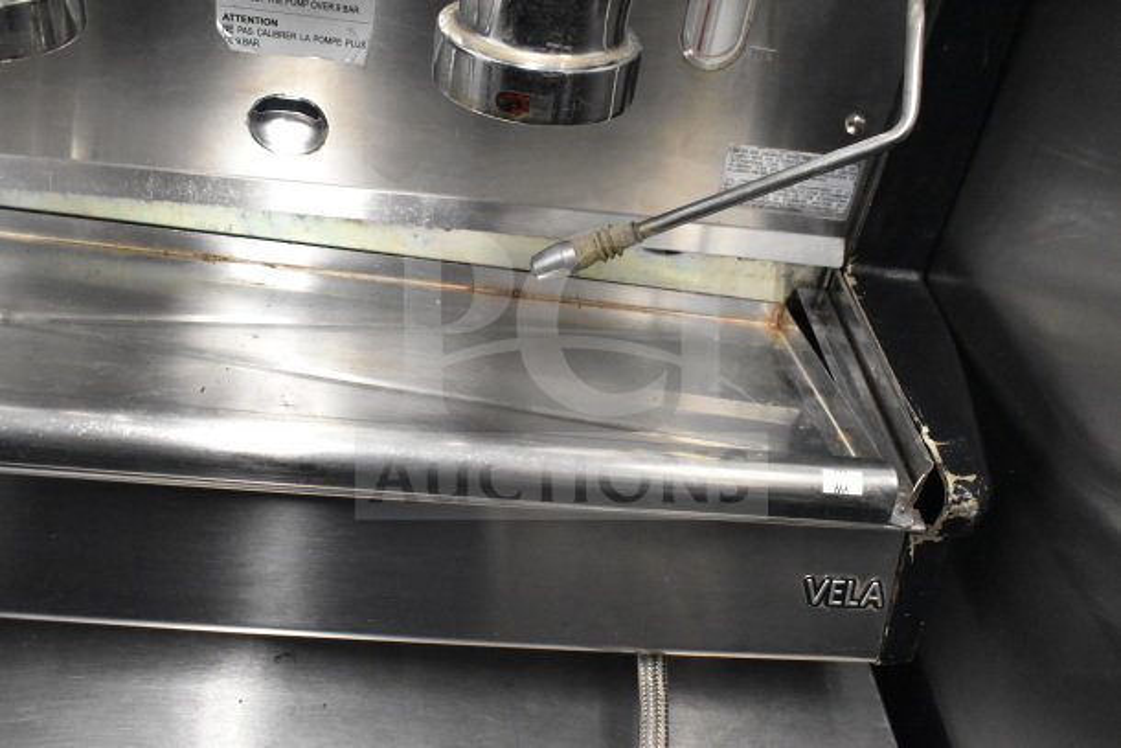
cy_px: 374
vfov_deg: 40.0
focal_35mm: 33
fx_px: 1028
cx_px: 560
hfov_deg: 57.2
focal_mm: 22
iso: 6400
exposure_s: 1/125
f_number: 5.6
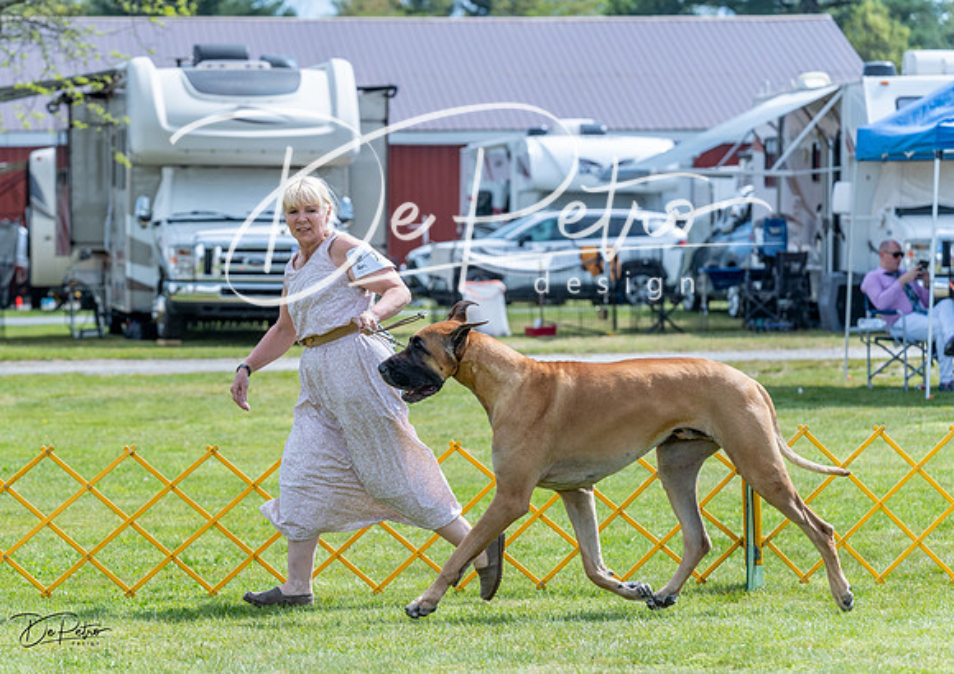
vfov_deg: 8.7
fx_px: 4427
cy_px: 316
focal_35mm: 164
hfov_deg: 12.3
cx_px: 360
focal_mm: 133
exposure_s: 1/1600
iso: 400
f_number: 5
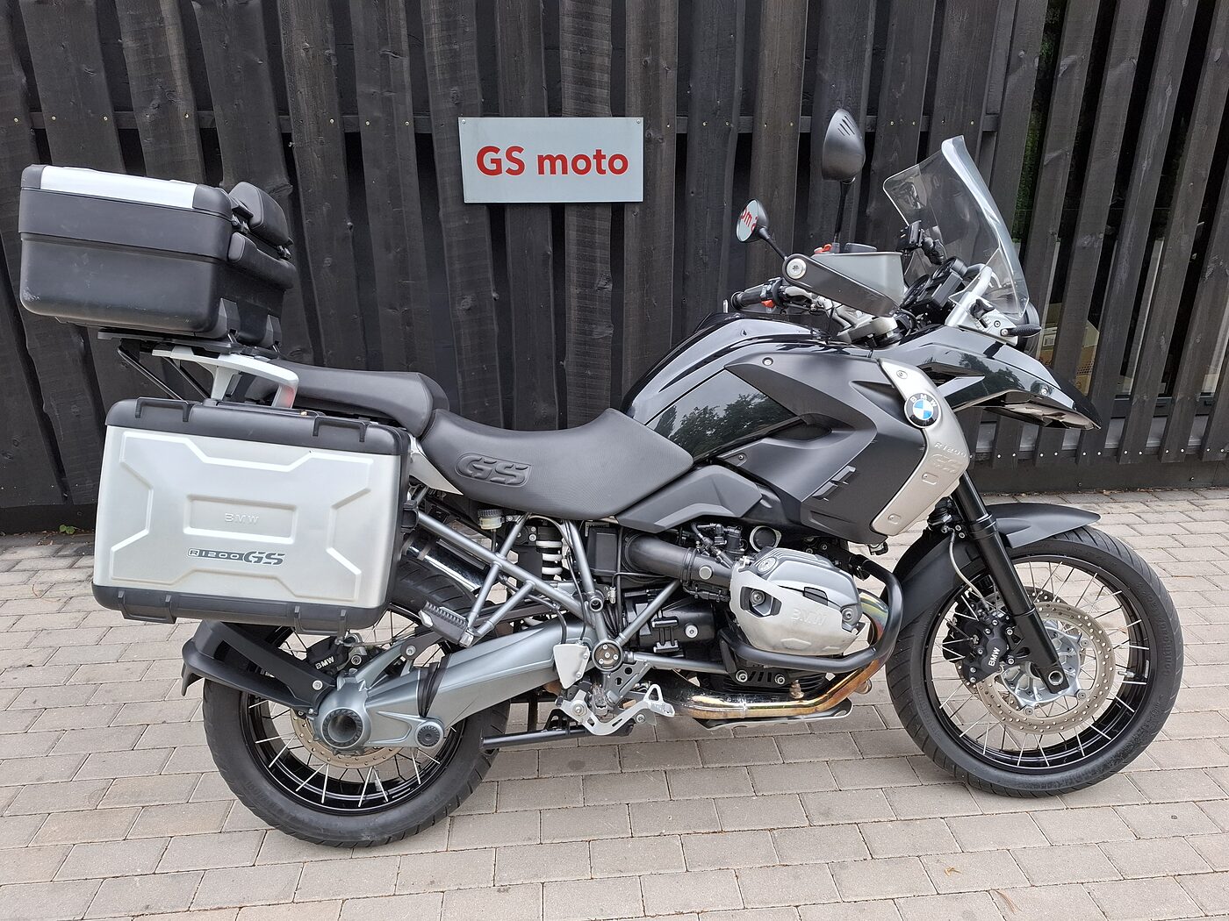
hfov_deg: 73.9
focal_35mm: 23
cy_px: 460
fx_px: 817
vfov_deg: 58.9
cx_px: 614
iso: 64
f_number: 1.8
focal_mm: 5.54
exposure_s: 1/100
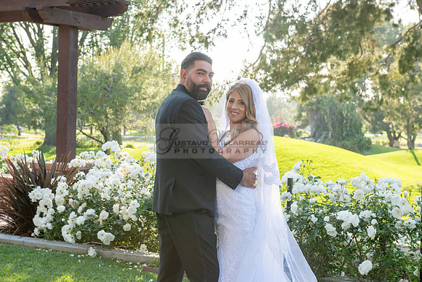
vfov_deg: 19.5
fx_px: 821
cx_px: 211
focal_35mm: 70
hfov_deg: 28.8
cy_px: 141
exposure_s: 1/160
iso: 200
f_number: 8
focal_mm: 70
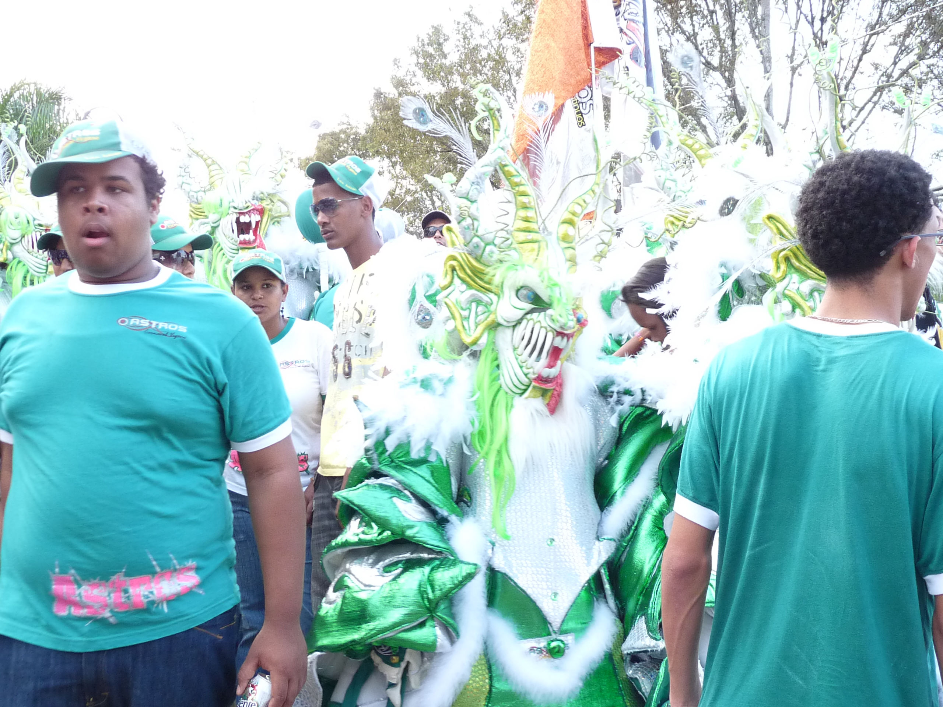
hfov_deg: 46.8
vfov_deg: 36.0
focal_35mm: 40
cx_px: 472
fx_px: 1090
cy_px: 354
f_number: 2.8
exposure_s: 1/100
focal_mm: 4.8
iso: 200
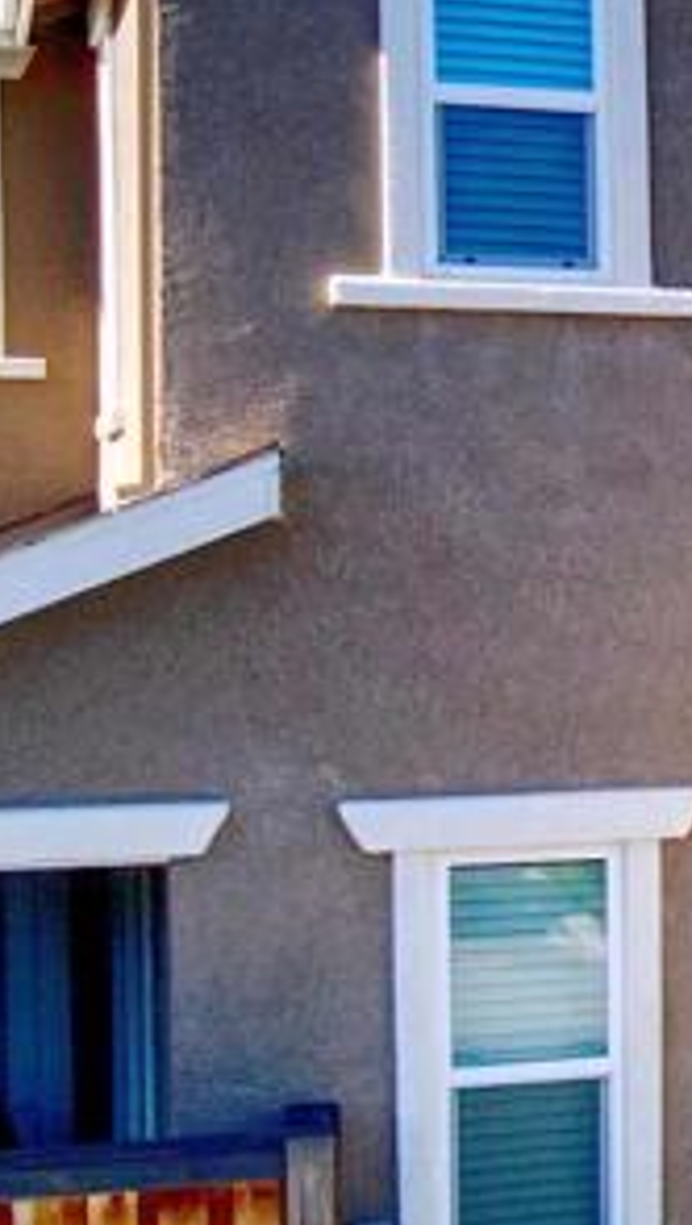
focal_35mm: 91
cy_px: 646
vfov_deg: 23.4
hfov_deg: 11.9
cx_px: 1380
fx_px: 2960
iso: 130
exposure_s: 1/15
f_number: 2.8
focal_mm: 4.5
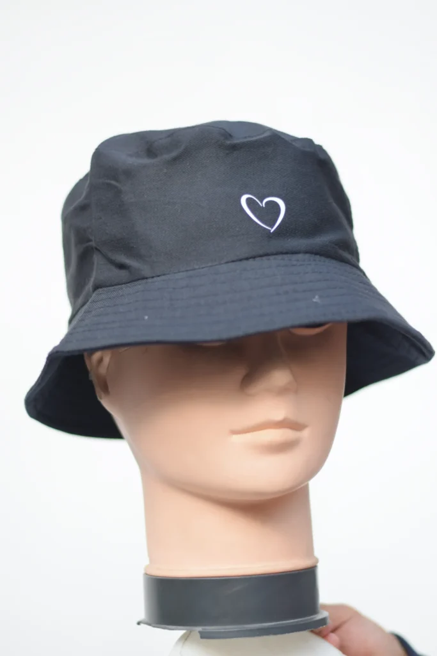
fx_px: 1365
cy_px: 328
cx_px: 218
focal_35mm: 75
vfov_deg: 27.0
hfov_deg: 18.2
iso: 400
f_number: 1.8
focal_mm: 50
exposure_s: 1/2500
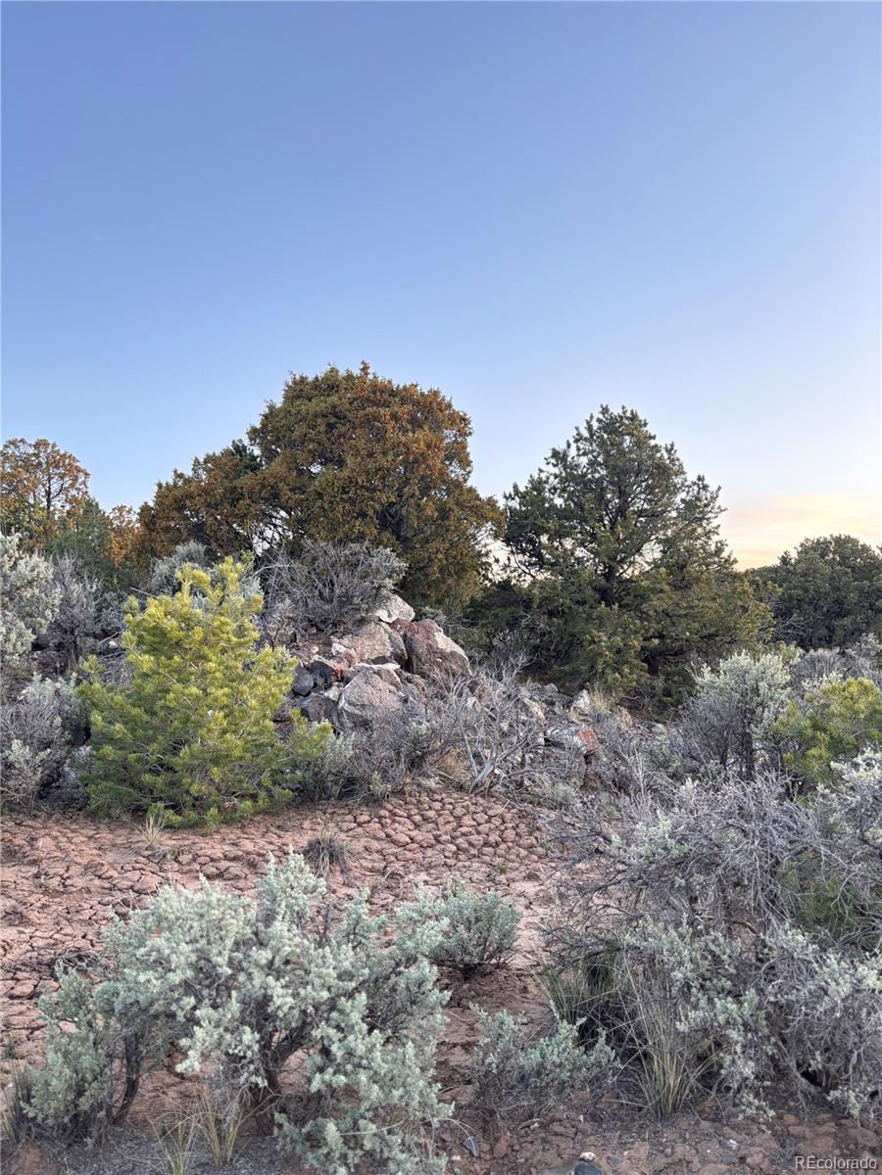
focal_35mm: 26
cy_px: 588
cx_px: 441
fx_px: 883
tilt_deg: +2.6
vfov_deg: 67.3
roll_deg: +1.0
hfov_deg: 53.1
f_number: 1.6
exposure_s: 1/100
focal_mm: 5.96
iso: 125
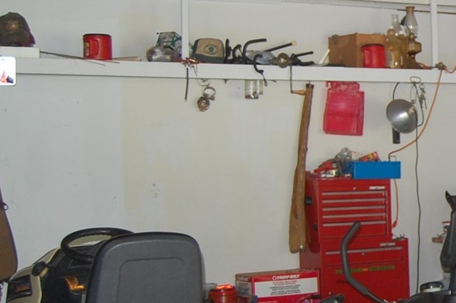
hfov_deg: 20.7
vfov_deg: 15.3
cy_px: 179
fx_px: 1126
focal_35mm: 89
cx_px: 610
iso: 400
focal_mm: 18
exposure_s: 1/60
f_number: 3.5
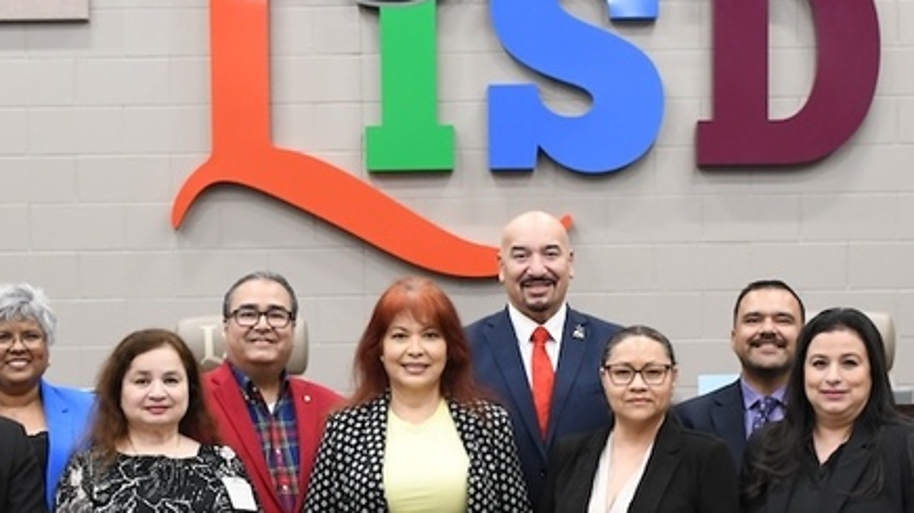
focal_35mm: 96
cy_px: 475
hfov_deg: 22.2
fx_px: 2326
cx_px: 440
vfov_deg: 12.5
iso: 1600
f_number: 5.6
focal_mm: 26
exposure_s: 1/60
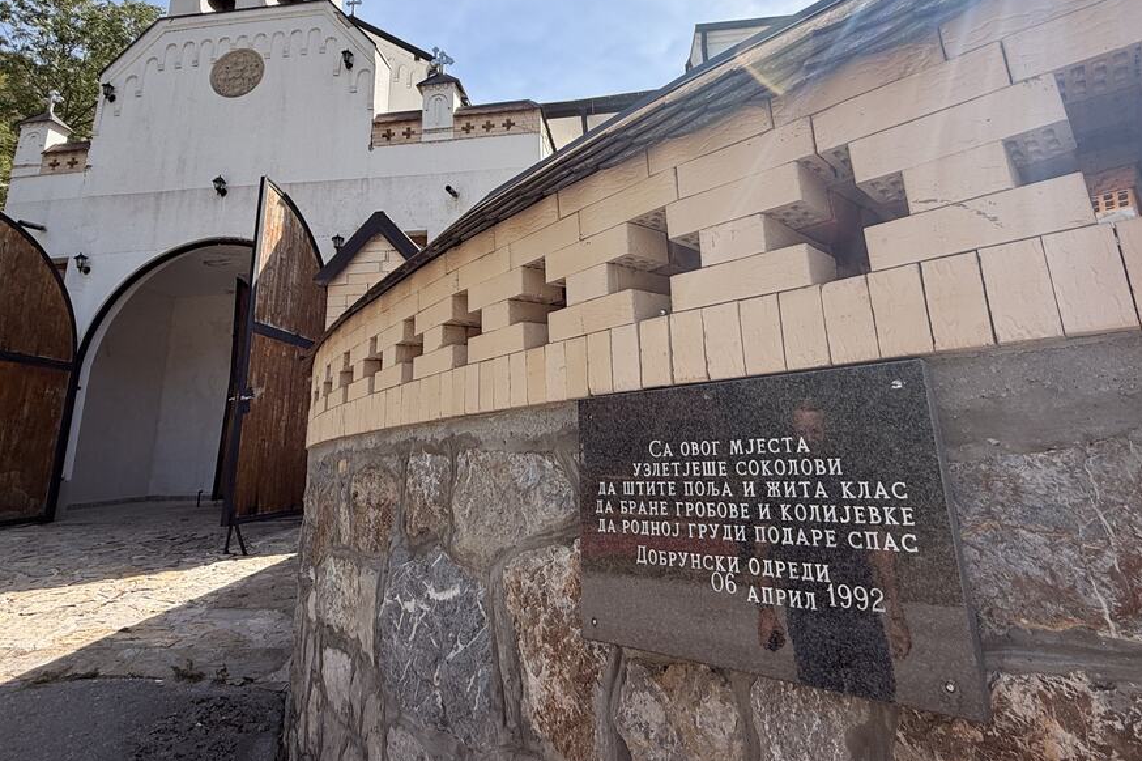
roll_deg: +2.7
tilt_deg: +16.6
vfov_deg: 60.9
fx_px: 634
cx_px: 595
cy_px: 276
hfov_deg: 84.0
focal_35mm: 20
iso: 32
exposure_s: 1/770
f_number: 2.2
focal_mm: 2.22
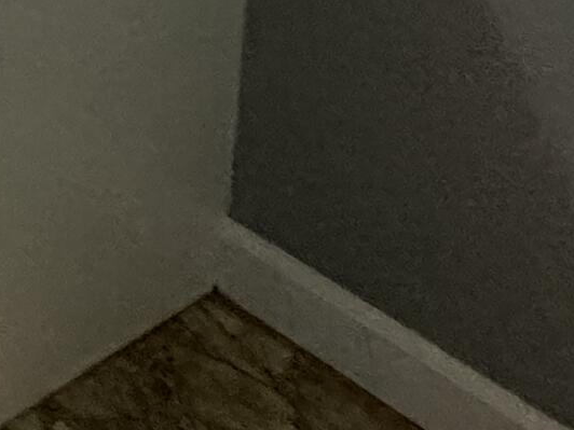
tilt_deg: -4.6
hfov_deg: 13.6
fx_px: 1310
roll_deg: -0.8
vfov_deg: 12.2
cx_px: -930
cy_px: -754
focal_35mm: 79
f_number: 2.2
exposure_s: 1/60
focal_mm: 2.22
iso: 500
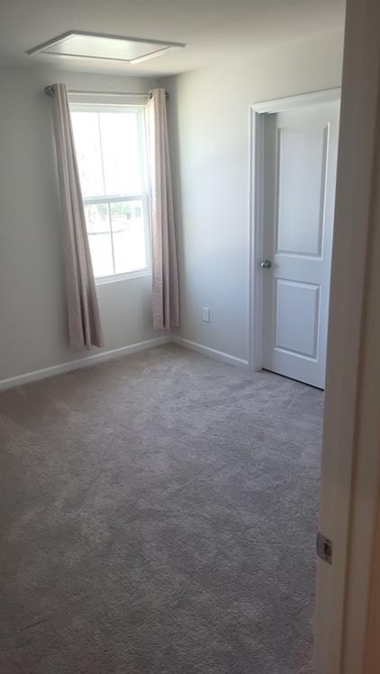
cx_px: 158
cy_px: 333
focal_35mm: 29
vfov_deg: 66.1
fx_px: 519
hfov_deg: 40.1
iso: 93
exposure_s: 1/59.2
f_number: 1.8
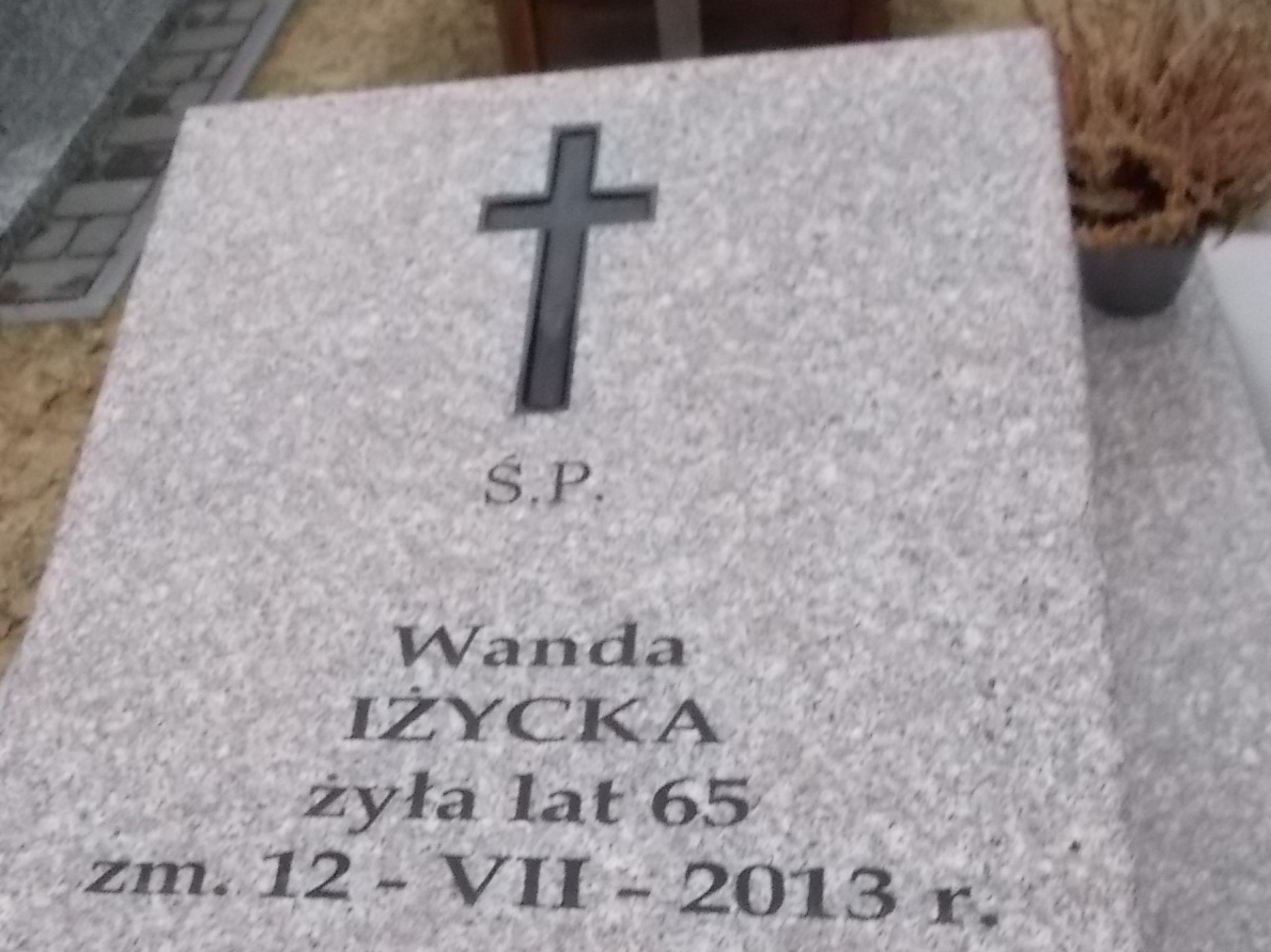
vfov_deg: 40.4
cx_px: 588
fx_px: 1285
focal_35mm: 35
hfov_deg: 52.6
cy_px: 599
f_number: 8
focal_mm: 4.6
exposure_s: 1/160
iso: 400
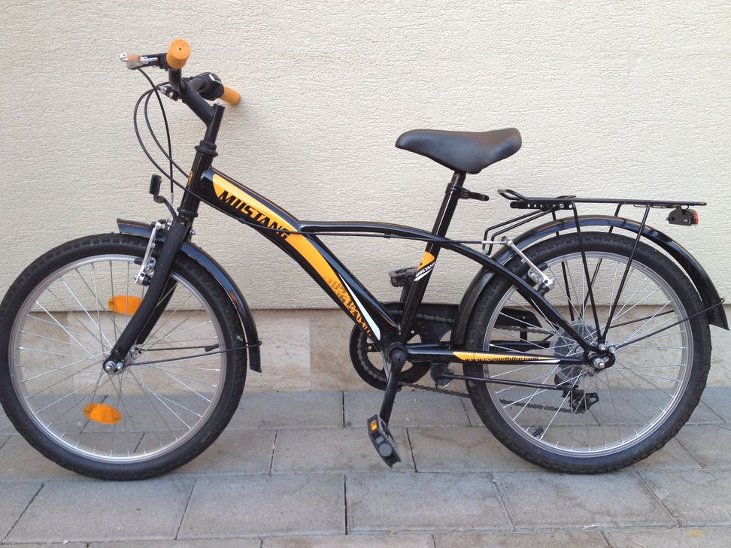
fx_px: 760
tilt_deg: -14.8
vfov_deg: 39.7
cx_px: 363
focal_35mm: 36
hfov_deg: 51.4
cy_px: 280
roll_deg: -0.1
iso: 64
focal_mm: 4.28
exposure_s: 1/120
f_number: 2.4
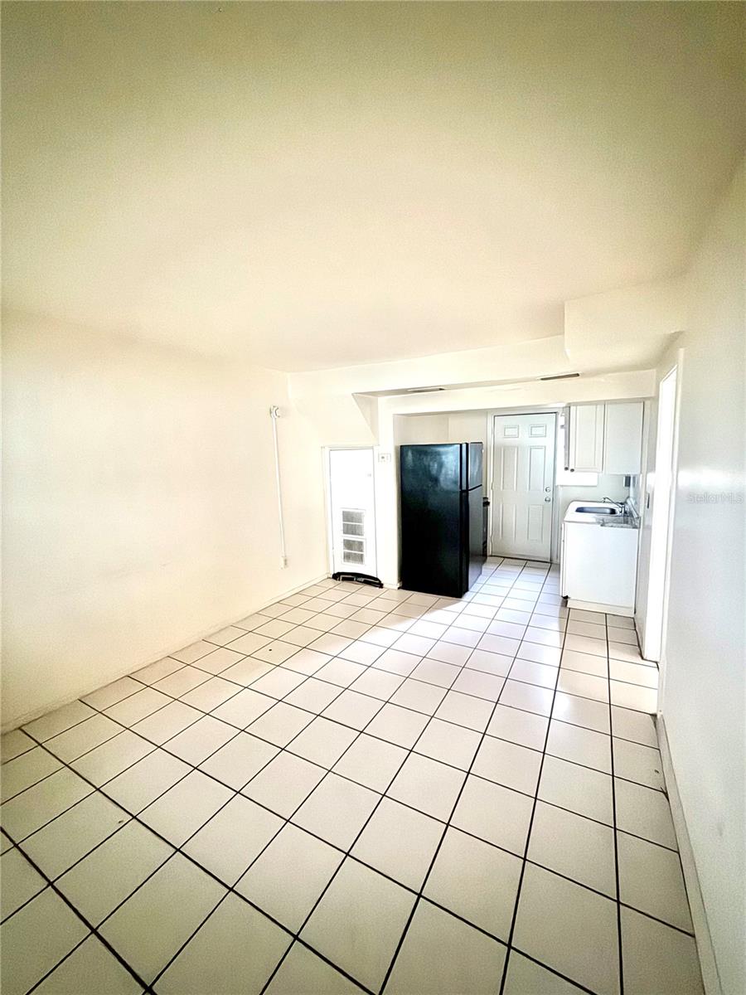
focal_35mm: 14
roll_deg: +0.8
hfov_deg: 85.7
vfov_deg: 102.1
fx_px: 402
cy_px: 498
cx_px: 373
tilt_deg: -6.5
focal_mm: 2.22
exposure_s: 1/9
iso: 1600
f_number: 2.2
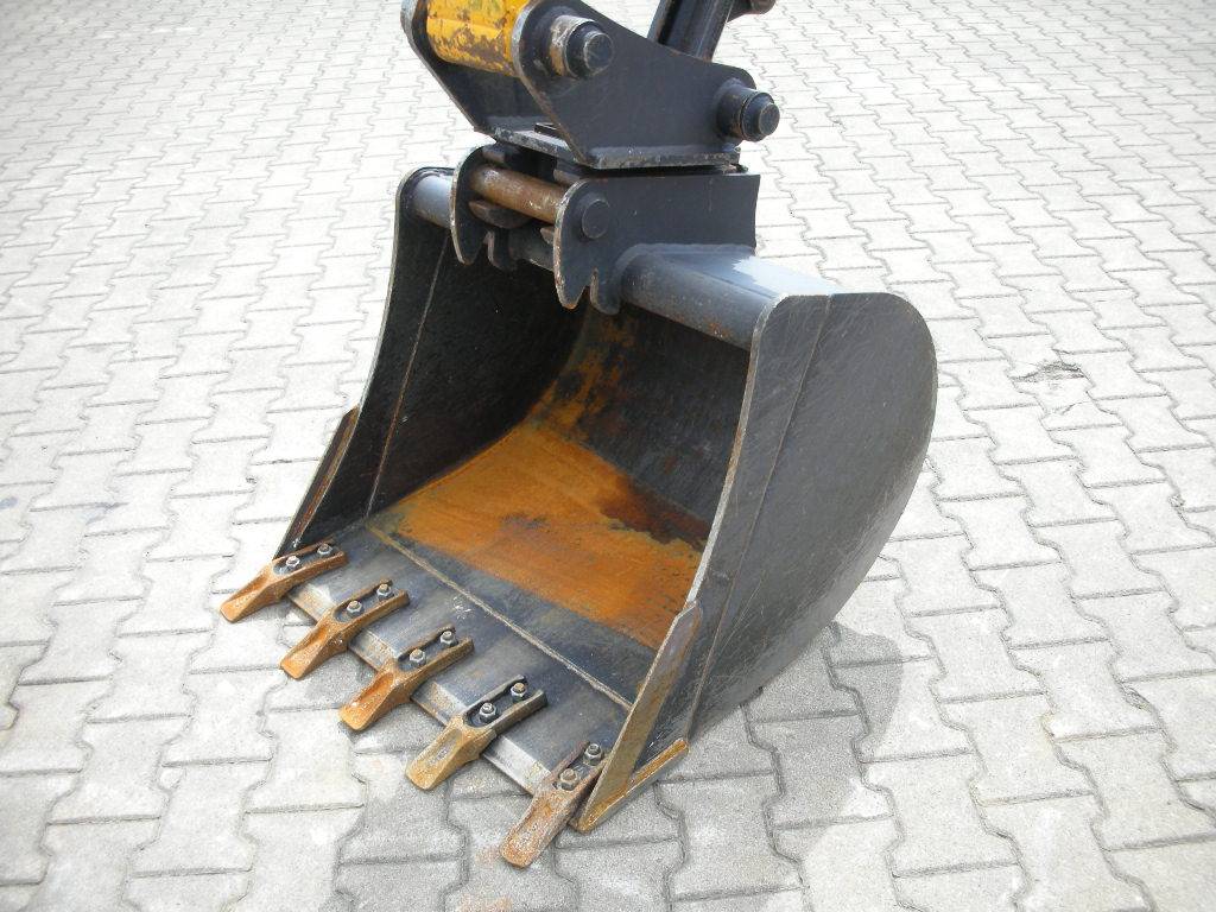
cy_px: 456
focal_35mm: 35
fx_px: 1229
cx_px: 608
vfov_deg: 40.7
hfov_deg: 52.6
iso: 50
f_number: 3
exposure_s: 1/152
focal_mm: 5.8
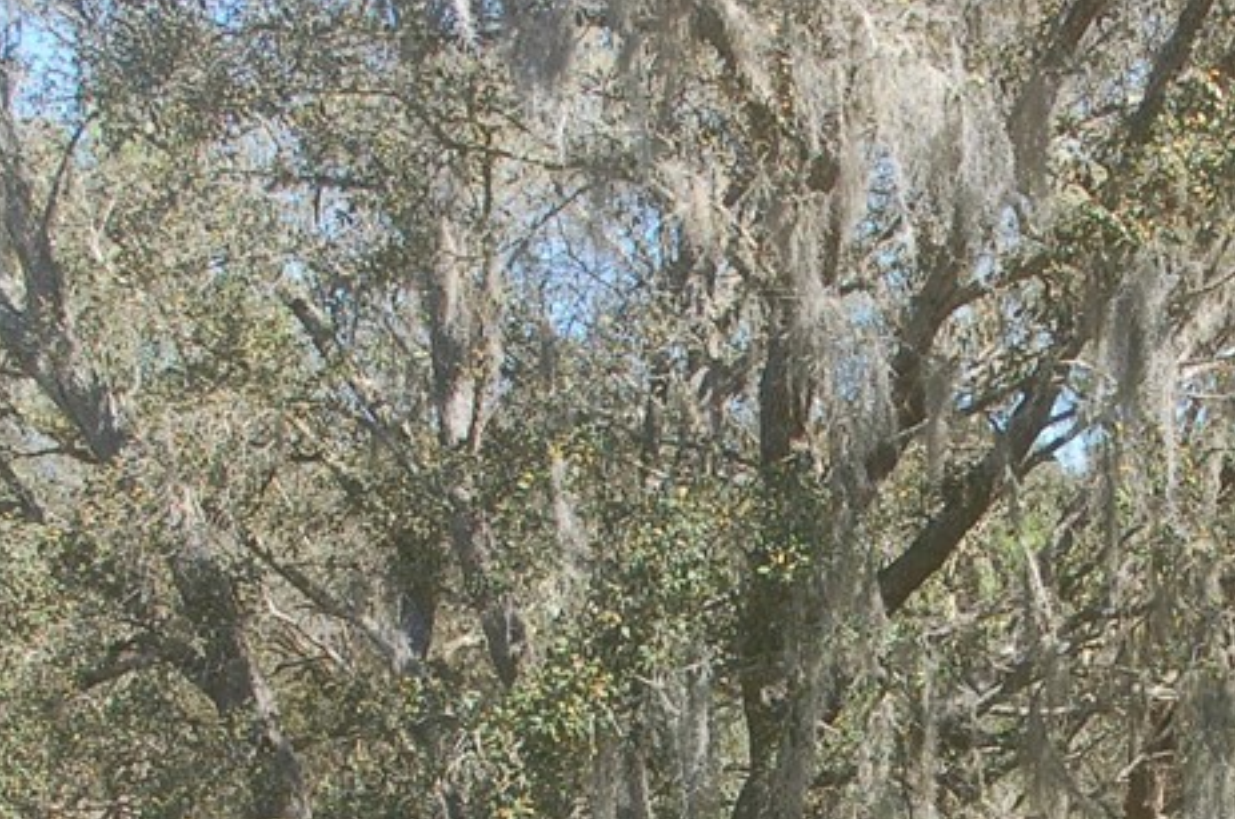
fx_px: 3020
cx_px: 1124
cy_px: 936
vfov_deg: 15.0
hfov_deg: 22.5
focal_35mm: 88
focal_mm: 25
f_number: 7.1
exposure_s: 1/200
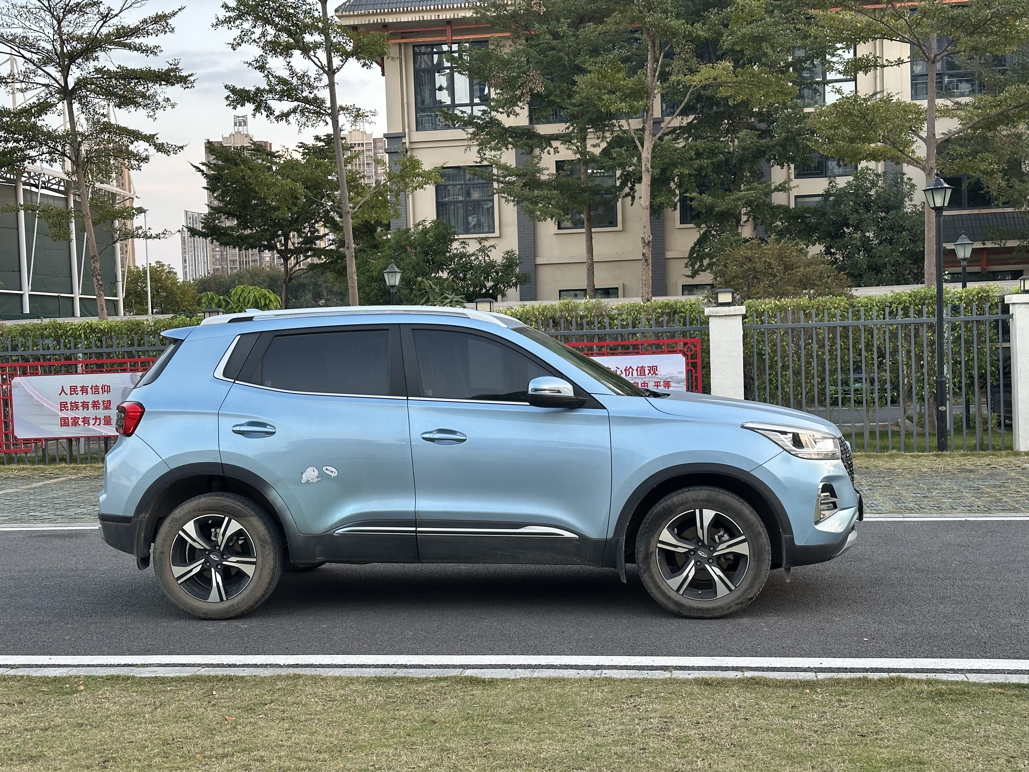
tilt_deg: -0.2
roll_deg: +1.3
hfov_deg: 39.7
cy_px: 386
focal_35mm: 48
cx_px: 514
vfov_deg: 30.3
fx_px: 1427
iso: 80
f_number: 1.78
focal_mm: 6.86
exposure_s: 1/91
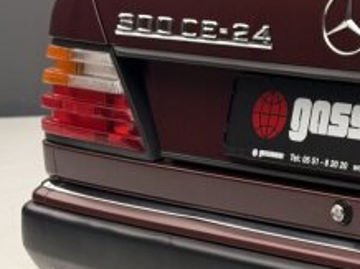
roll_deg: +1.6
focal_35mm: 141
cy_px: 41
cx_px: 523
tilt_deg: -6.6
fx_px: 1465
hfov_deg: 13.3
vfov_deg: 10.5
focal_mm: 6.76
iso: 125
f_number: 1.78
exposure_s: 1/62
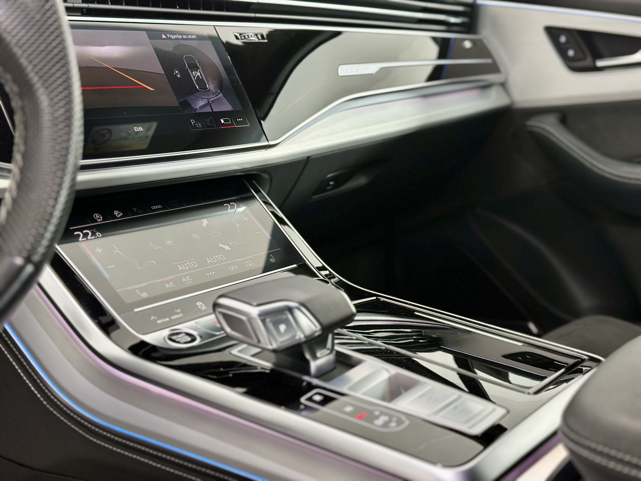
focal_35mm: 48
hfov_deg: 39.7
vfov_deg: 30.3
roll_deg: +0.3
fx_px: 889
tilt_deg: -12.4
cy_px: 240
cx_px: 320
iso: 250
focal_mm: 6.86
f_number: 1.78
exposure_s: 1/33
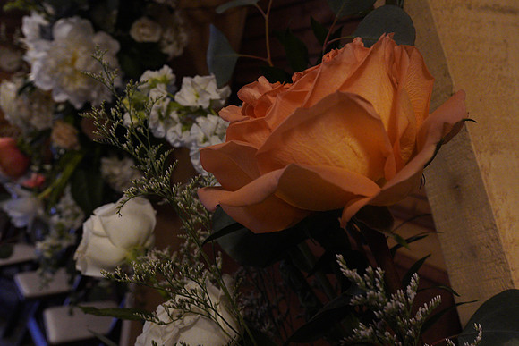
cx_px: 260
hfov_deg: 54.4
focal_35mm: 35
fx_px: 505
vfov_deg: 37.9
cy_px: 173
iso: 6400
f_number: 1.4
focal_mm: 35
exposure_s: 1/60
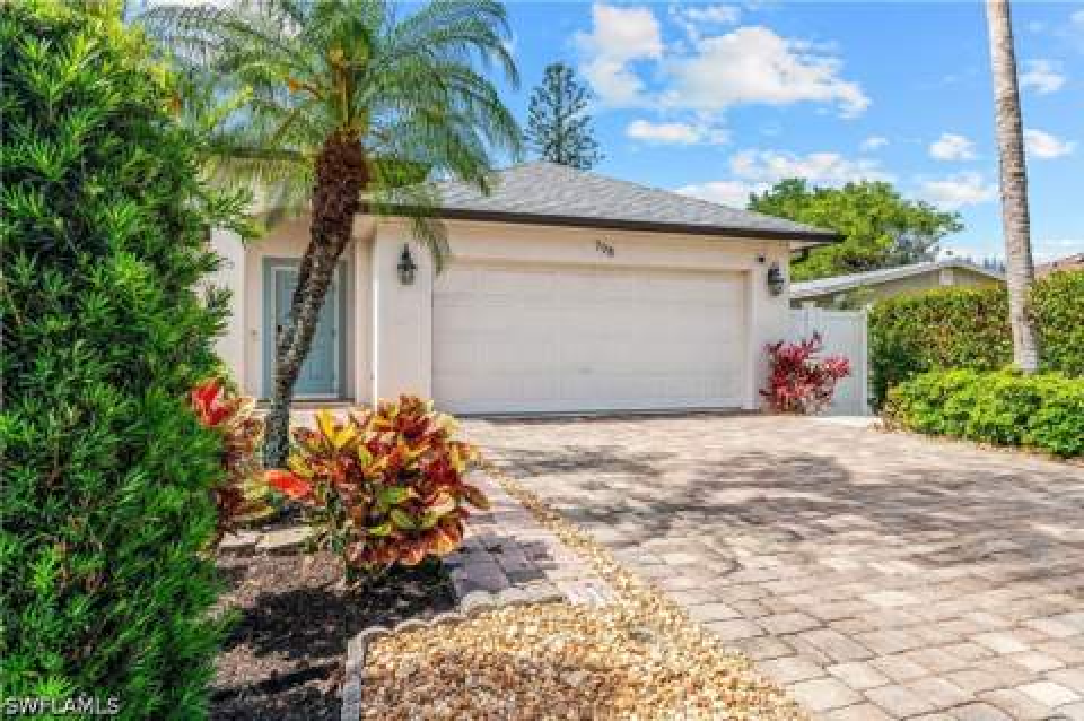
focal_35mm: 21
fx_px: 632
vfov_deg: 59.4
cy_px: 360
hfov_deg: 81.3
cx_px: 542
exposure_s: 1/500
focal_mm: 21
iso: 320
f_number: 10
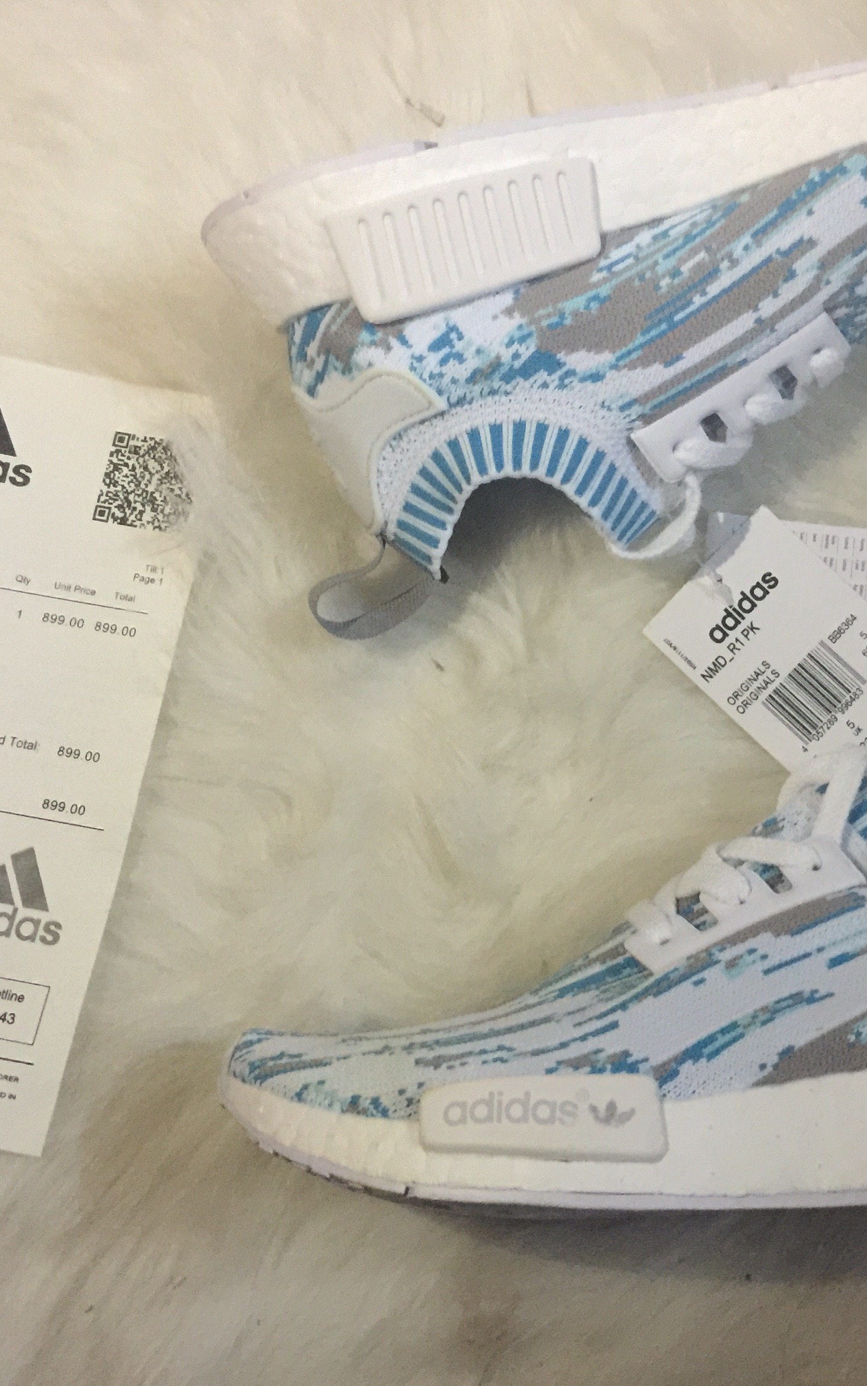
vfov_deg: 44.3
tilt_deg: -77.6
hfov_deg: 28.2
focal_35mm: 45
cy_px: 661
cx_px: 653
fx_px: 1701
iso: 200
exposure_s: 1/8
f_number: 2.2
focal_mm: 4.15
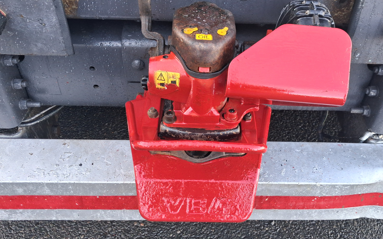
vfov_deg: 34.4
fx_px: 386
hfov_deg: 52.6
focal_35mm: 37
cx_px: 216
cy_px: 102
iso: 100
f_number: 1.8
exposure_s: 1/100
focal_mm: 4
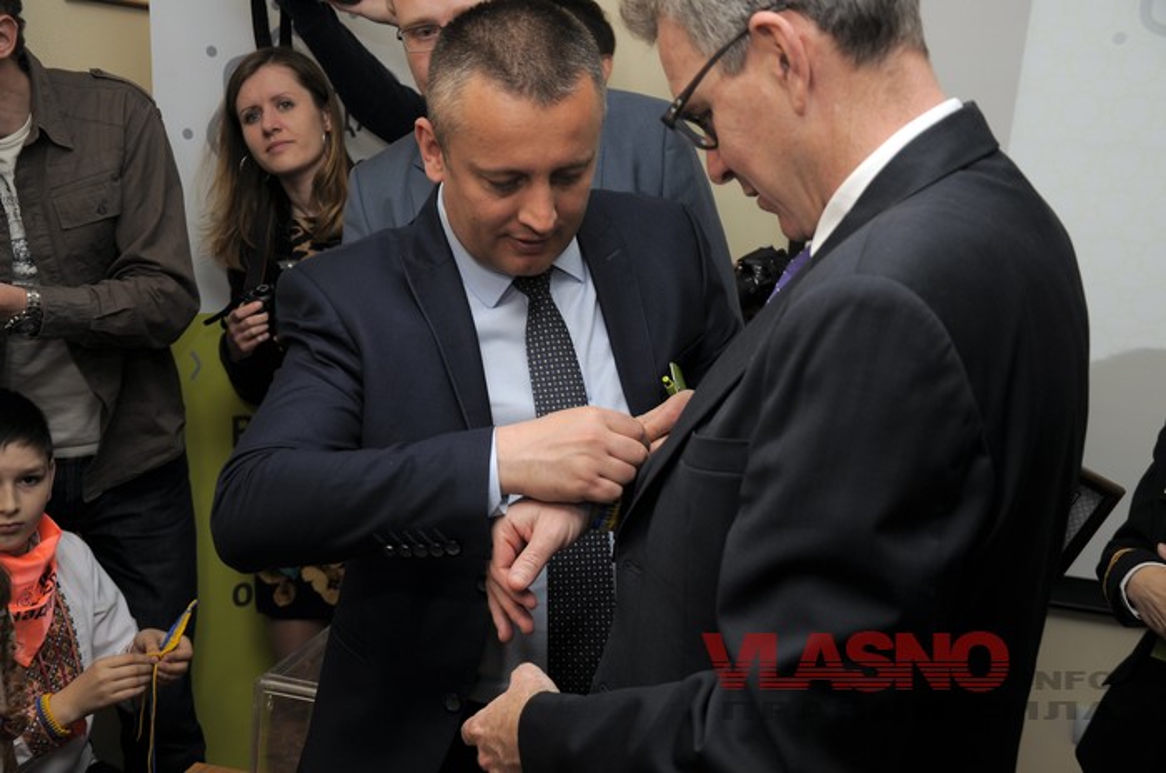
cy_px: 386
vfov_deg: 26.4
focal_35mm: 51
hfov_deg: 38.9
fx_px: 1649
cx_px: 583
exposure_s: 1/60
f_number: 4.2
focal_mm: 34
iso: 200
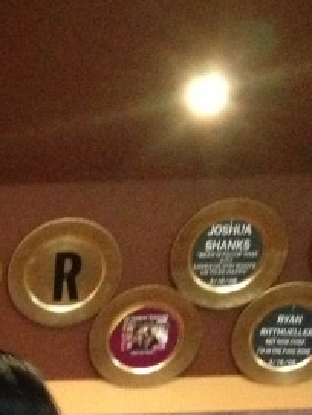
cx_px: -236
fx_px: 1646
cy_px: 624
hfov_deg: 10.3
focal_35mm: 137
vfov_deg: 13.6
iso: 800
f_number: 2.4
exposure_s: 1/16
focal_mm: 4.28
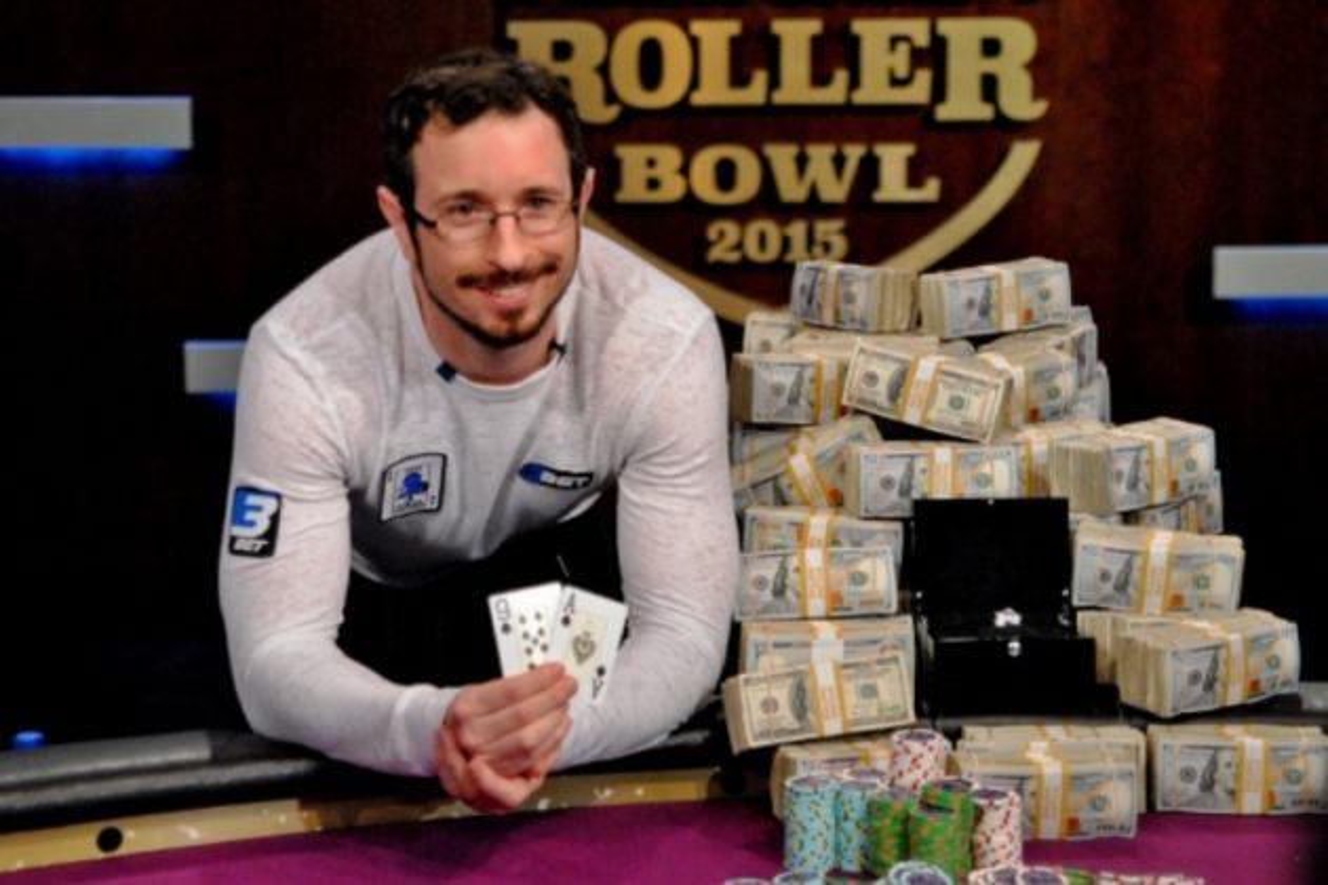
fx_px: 3098
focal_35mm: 84
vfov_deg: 16.3
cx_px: 664
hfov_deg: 24.2
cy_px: 442
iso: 1600
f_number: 2.8
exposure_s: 1/125
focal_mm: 56
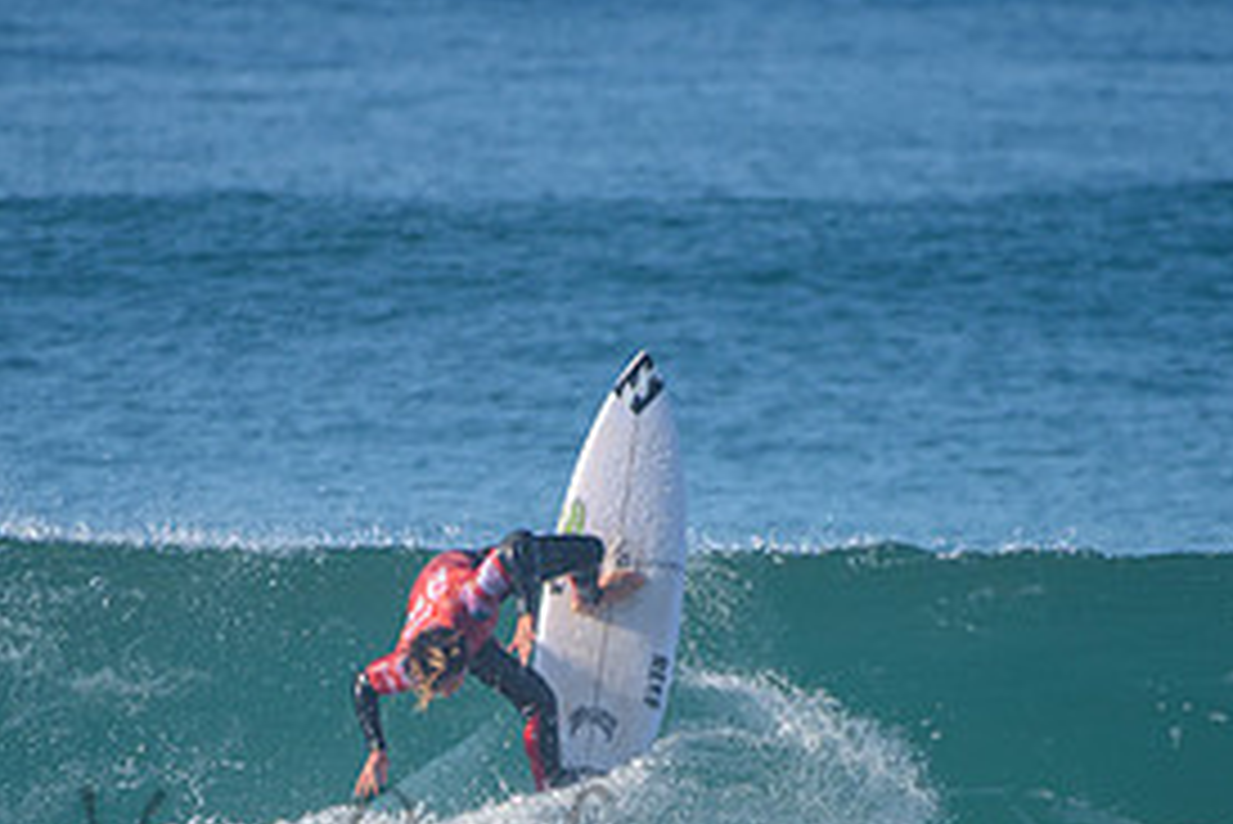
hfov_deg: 1.9
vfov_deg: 1.3
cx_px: 544
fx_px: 36323
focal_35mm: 1060
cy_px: 817
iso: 280
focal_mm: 500
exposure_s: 1/2000
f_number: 5.6
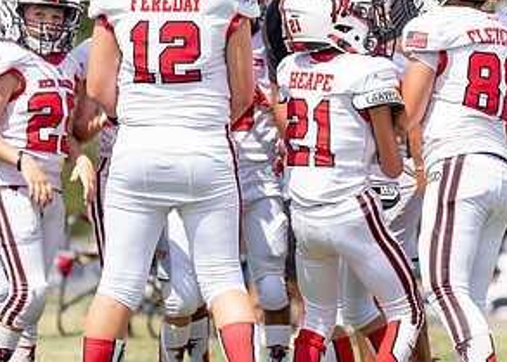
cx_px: 308
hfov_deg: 7.0
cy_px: 100
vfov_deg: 5.0
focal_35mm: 287
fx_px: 4131
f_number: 2.8
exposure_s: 1/1600
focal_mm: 124
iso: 200
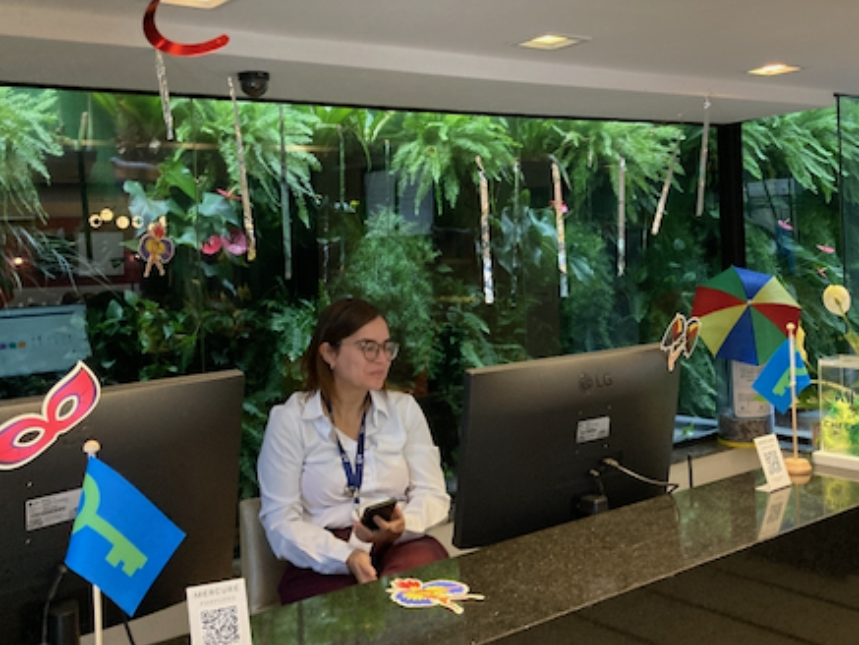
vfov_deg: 34.9
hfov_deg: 45.7
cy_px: 238
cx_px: 482
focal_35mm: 41
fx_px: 1018
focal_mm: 3.99
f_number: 1.8
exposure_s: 1/40
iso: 320
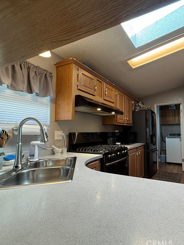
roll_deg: -0.1
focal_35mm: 19
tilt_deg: +4.1
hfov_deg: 66.4
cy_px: 124
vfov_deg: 84.7
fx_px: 135
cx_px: 126
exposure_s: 1/60
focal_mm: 2.22
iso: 250
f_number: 2.2
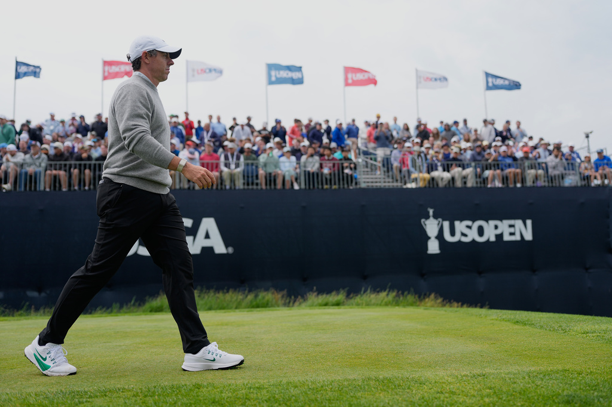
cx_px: 306
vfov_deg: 39.9
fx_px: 561
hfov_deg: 57.2
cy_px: 204
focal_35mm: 33
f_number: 2
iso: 125
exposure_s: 1/2000
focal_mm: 33
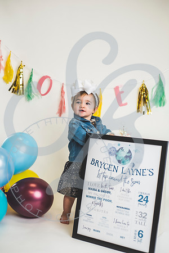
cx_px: 84
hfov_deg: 27.0
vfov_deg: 39.6
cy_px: 126
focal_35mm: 50
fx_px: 352
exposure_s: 1/160
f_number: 2.8
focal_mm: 50
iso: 200
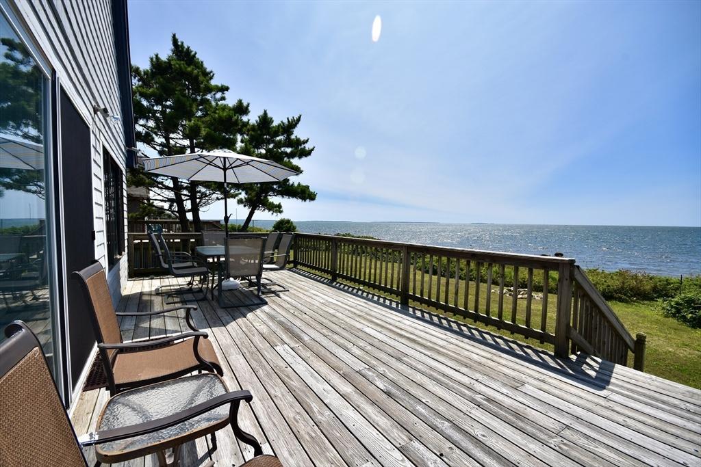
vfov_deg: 77.3
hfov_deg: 100.4
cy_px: 234
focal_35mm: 15
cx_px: 350
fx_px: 292
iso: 160
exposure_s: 1/500
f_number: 8
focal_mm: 10
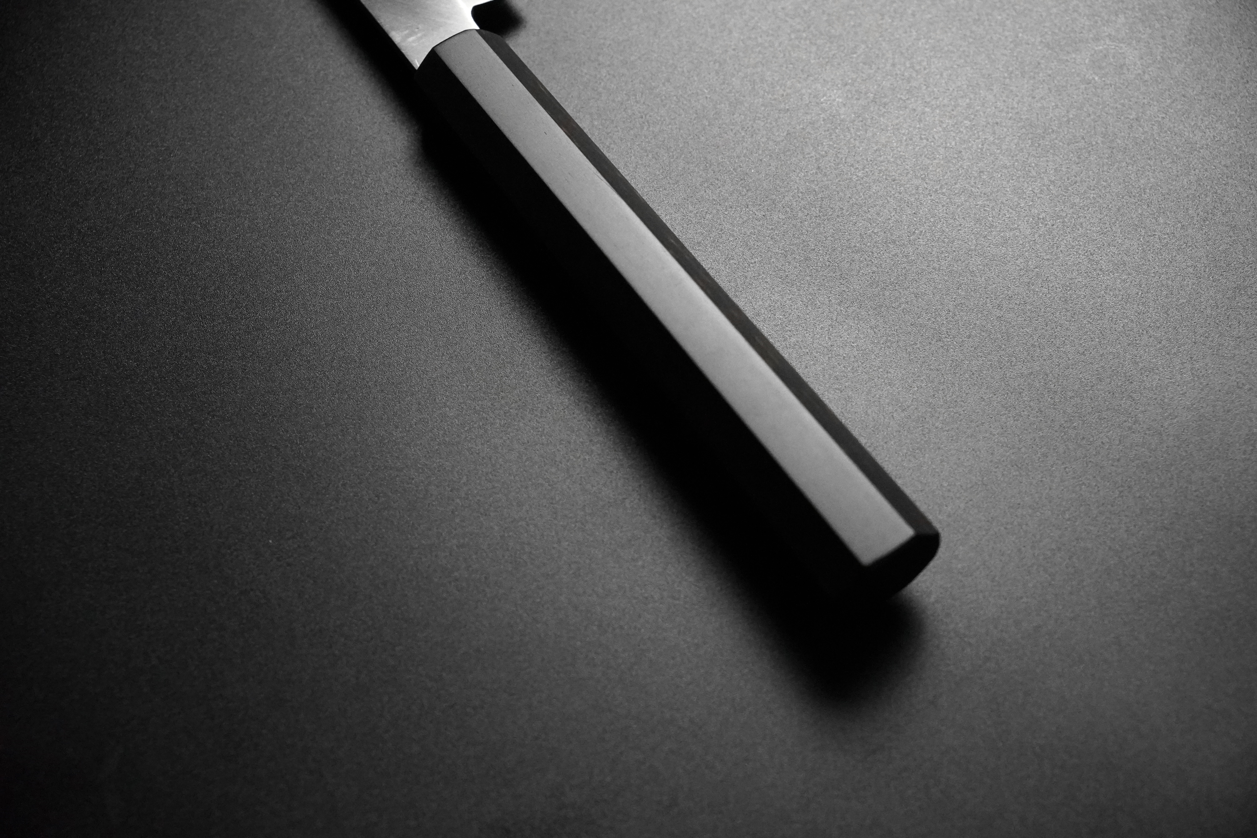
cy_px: 419
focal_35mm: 54
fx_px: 1896
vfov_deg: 24.9
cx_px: 628
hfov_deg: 36.7
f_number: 5
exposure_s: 1/125
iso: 6400
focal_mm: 36.2
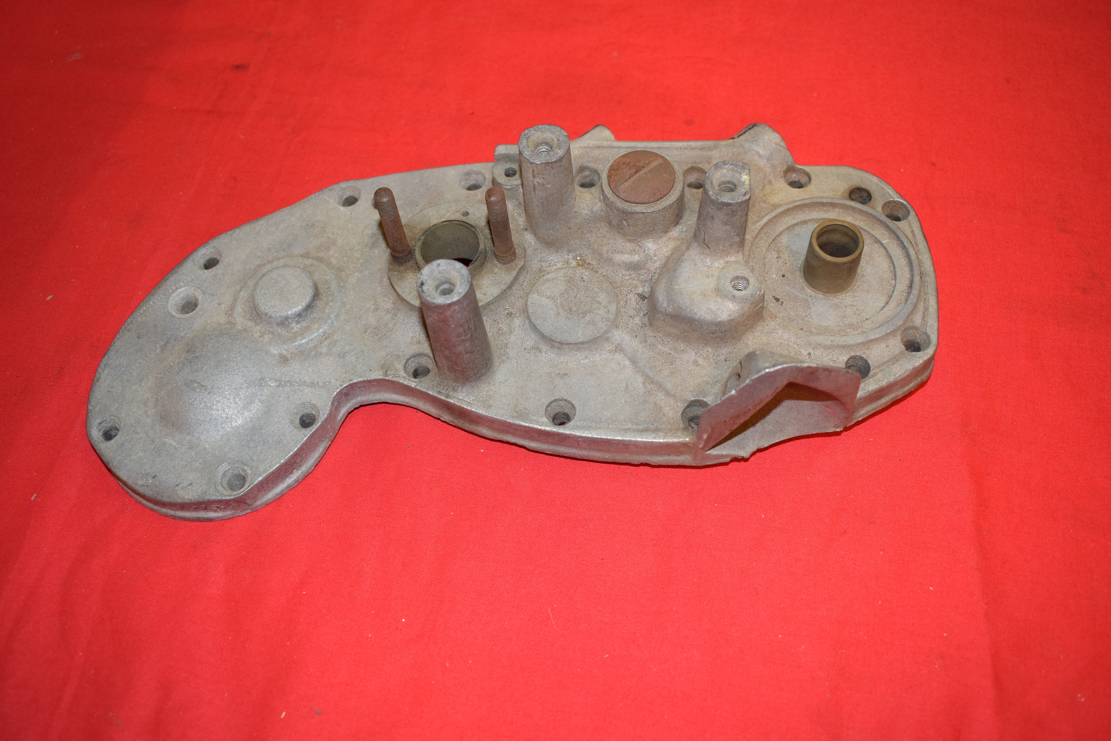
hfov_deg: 55.1
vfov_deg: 38.4
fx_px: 1065
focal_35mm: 34
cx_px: 556
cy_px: 370
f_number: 5
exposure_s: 1/60
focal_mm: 23
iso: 640
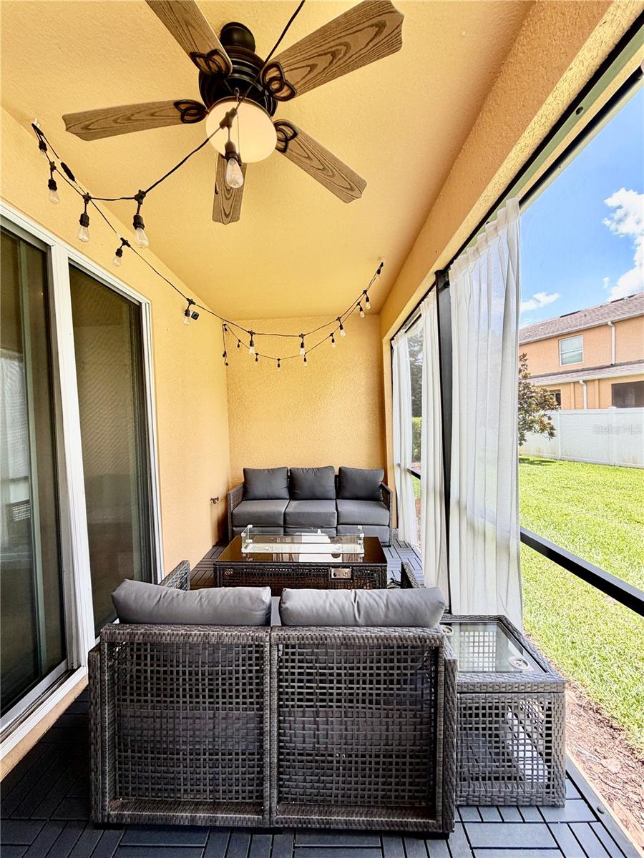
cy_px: 429
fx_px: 347
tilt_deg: +0.1
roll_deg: +1.6
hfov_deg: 85.7
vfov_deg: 102.1
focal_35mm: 14
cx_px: 322
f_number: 2.2
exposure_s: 1/121
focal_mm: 2.22
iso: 50
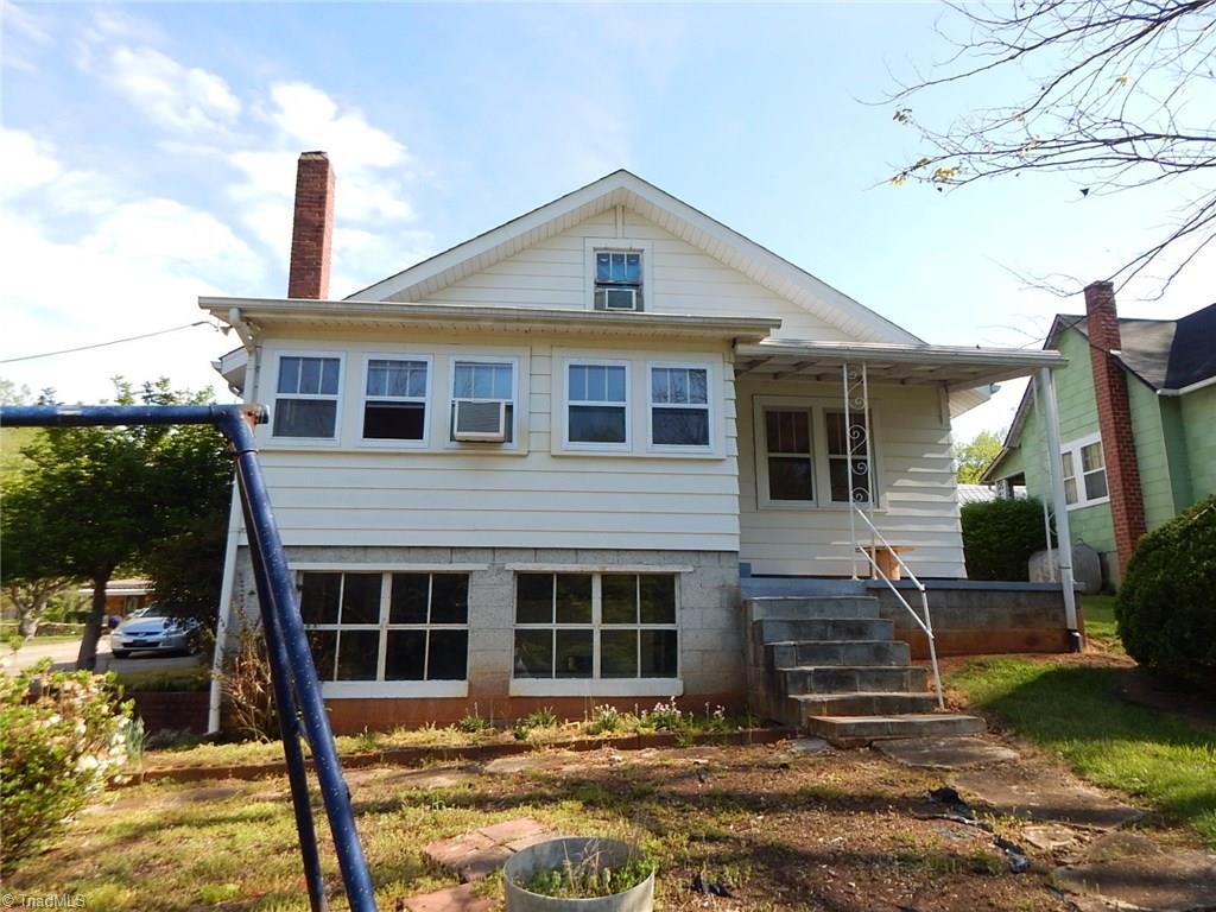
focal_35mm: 22
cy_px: 456
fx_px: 773
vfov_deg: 61.1
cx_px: 608
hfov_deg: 76.4
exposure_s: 1/800
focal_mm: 4
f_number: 3
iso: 125
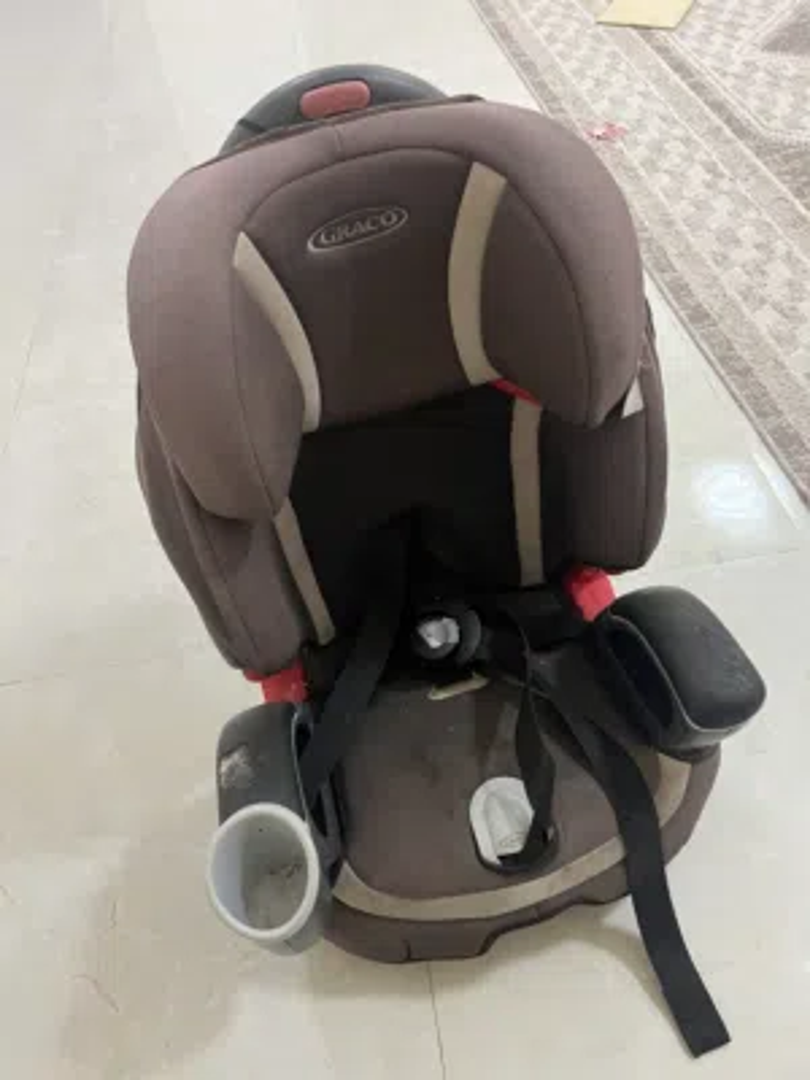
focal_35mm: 26
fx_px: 811
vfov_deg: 67.3
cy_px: 540
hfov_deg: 53.1
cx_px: 405
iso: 400
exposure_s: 1/60
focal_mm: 5.7
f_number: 1.5
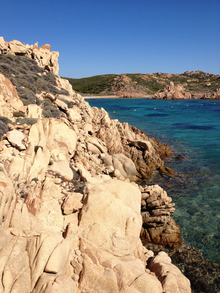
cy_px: 146
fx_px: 297
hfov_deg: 40.7
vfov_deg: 52.6
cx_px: 110
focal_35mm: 35
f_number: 2.4
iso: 64
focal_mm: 4.28
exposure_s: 1/2762
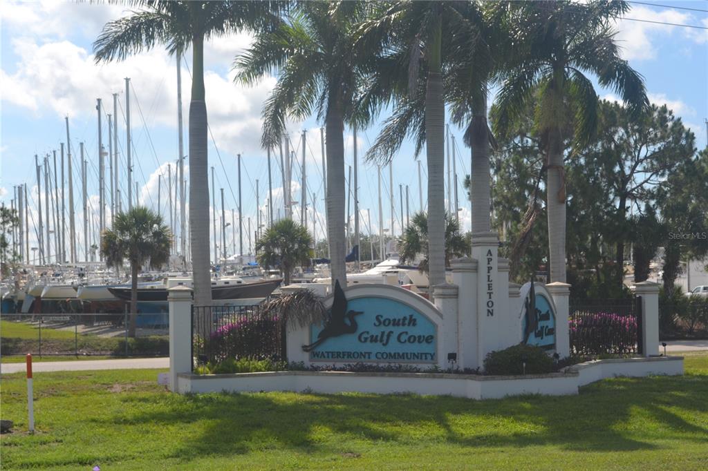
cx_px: 354
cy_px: 236
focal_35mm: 60
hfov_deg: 33.4
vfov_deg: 22.6
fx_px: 1180
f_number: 8
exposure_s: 1/250
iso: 100
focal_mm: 40
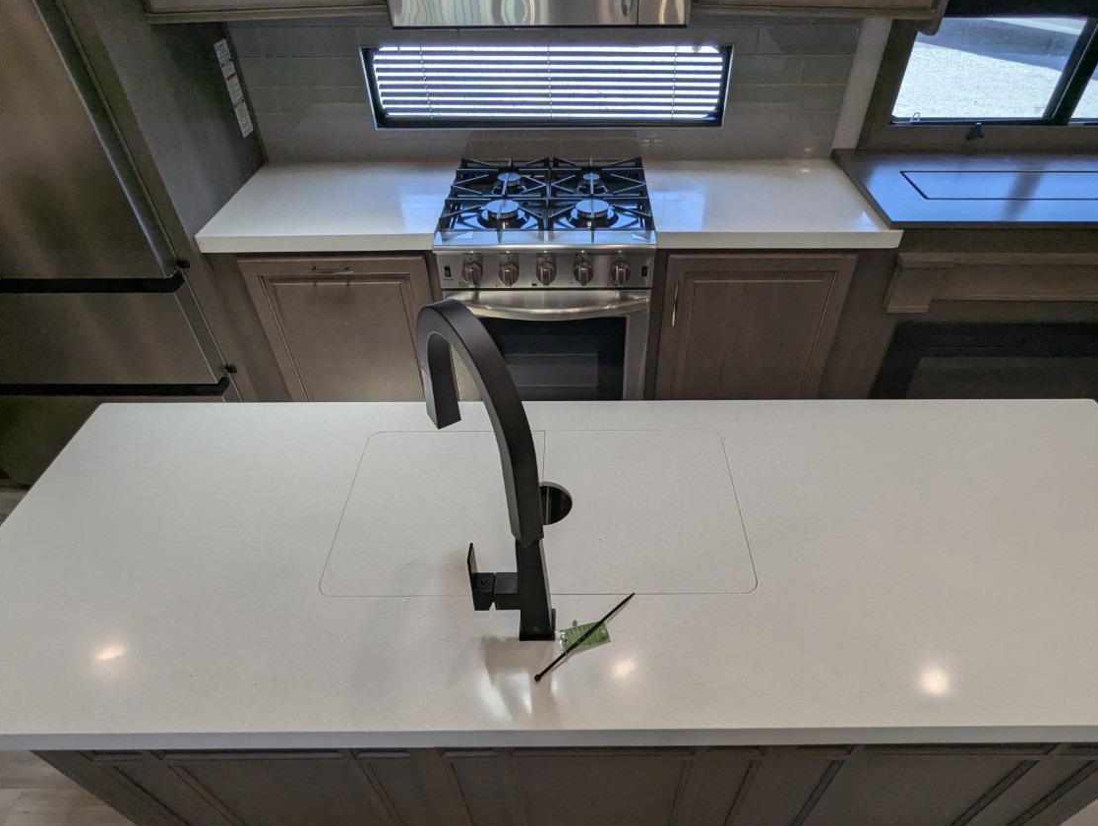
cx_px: 577
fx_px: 635
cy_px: 482
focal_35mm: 20
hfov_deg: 81.6
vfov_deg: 65.7
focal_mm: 2.35
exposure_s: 1/171
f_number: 2.2
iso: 91
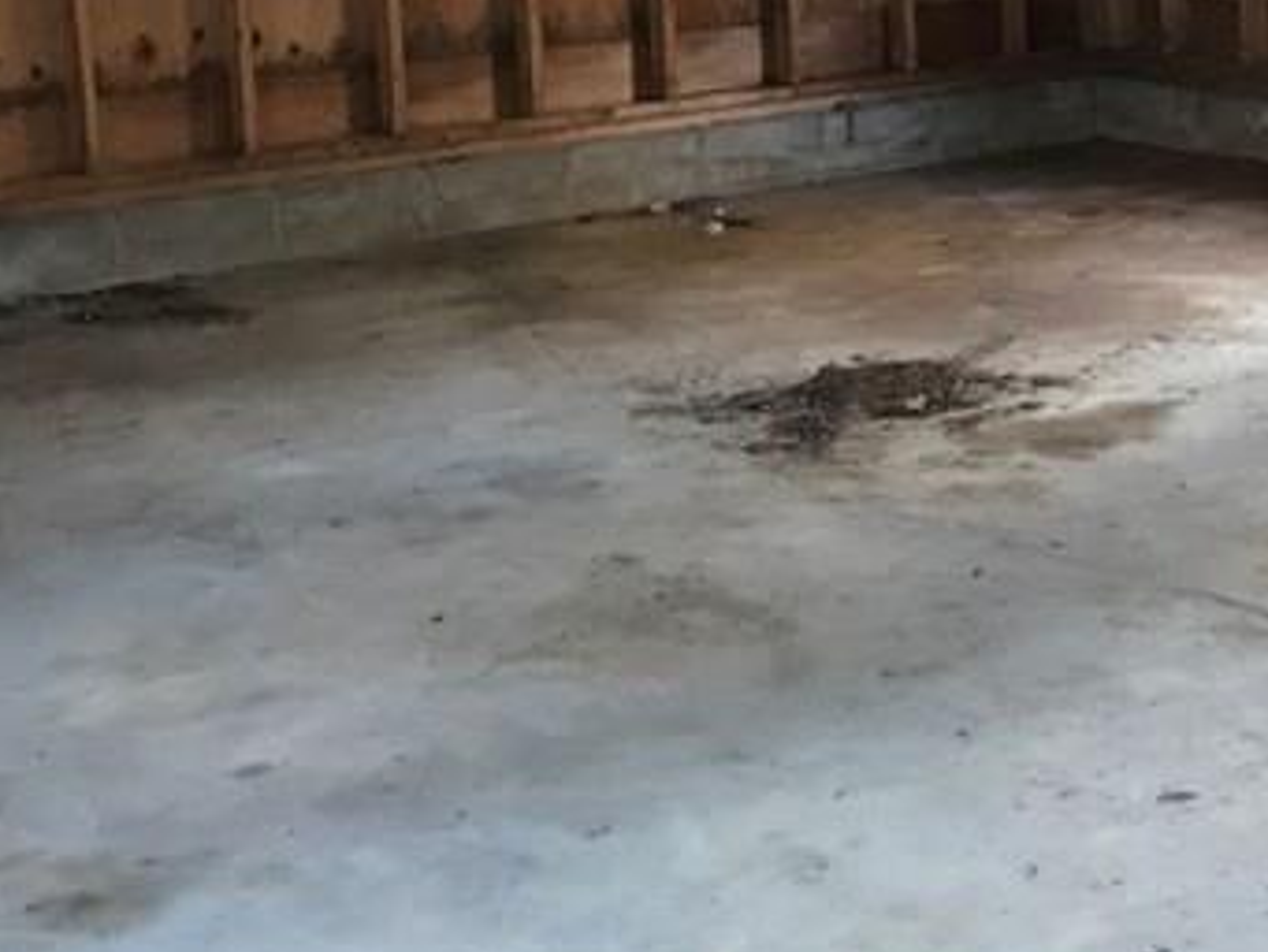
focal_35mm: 84
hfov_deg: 21.4
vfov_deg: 17.2
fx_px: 3078
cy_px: -7
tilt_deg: -6.0
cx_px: 1573
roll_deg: +1.5
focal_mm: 3.99
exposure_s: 1/6
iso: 100
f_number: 1.8
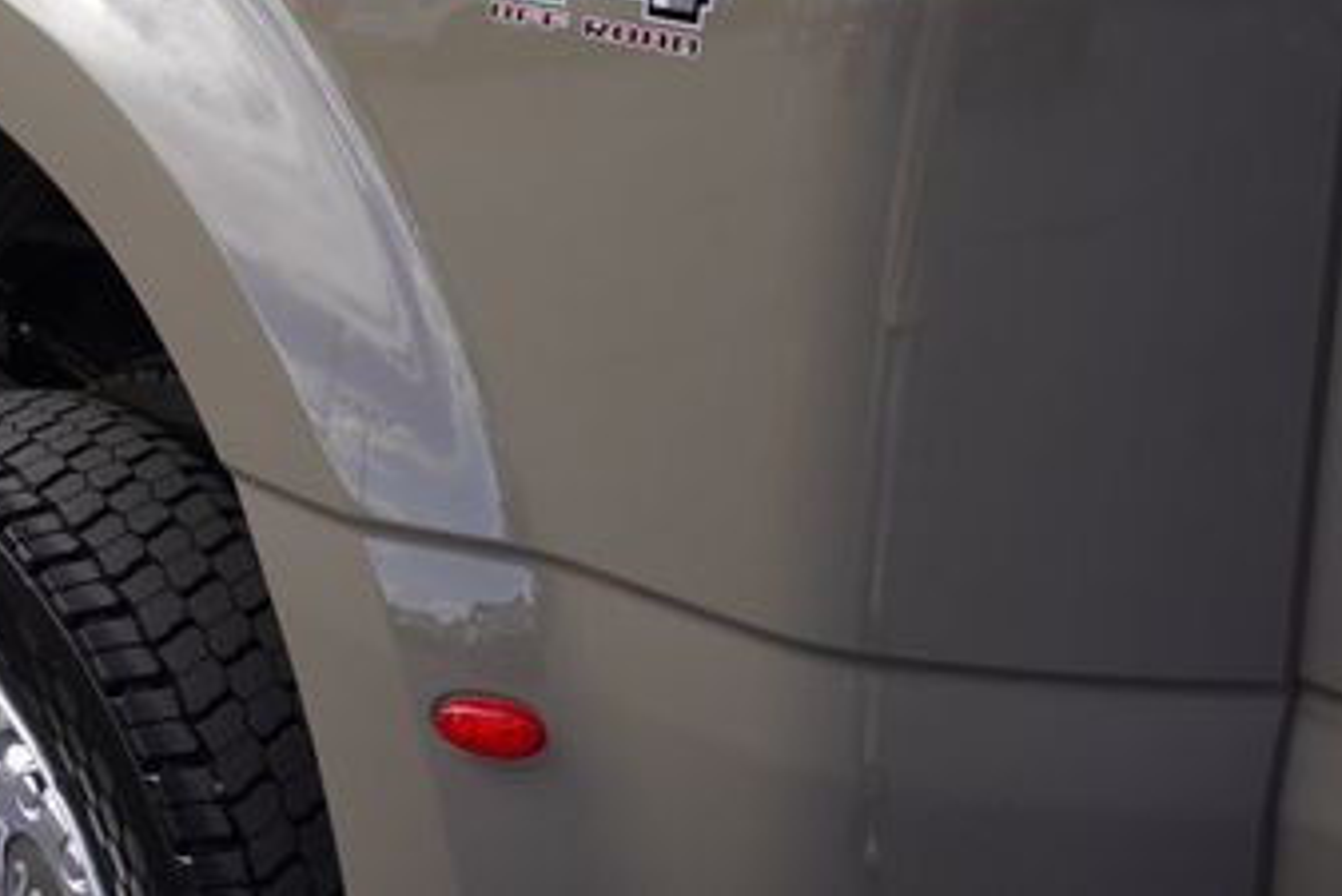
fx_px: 2126
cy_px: 48
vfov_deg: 23.0
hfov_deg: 33.2
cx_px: 131
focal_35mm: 57
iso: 100
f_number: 7.1
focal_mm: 20
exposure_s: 1/100
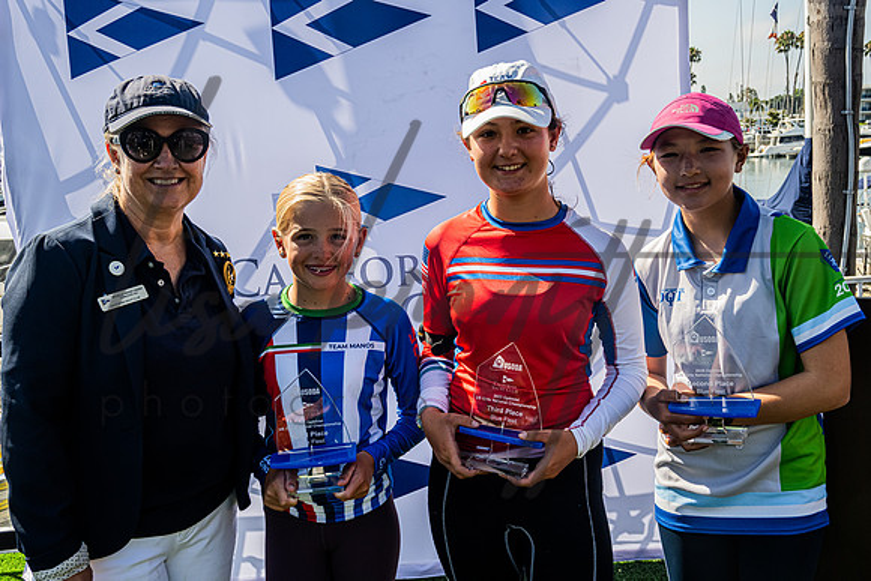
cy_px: 278
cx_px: 475
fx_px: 898
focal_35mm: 37
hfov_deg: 51.7
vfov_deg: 35.8
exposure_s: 1/500
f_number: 11
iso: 800
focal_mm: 32
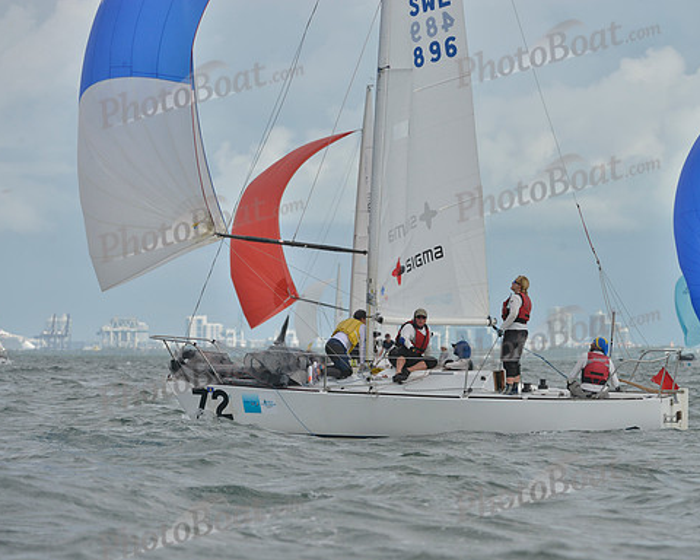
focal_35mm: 295
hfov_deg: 6.6
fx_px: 6112
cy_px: 281
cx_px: 381
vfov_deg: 5.2
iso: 280
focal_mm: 260
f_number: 7.1
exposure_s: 1/1250
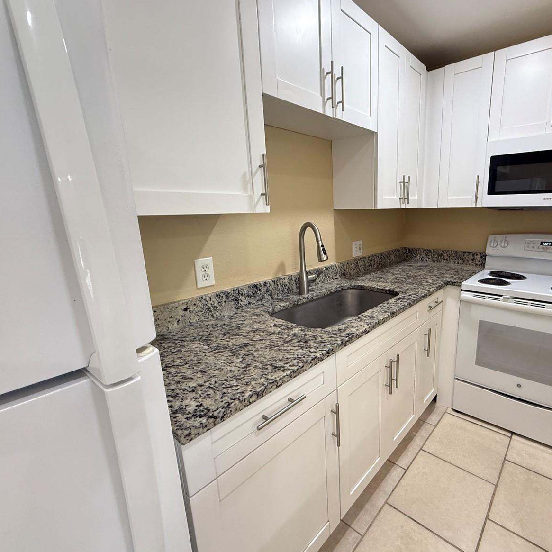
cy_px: 278
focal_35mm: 17
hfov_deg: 82.1
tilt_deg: -12.3
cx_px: 351
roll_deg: +0.5
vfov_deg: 84.0
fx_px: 307
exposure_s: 1/60
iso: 320
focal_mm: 2.22
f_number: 2.2
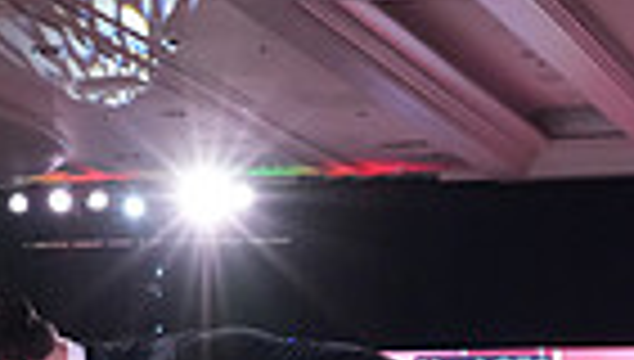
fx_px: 2679
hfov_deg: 13.5
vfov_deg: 7.4
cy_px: 722
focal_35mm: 159
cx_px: 256
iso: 5000
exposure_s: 1/320
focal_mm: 37
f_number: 6.3
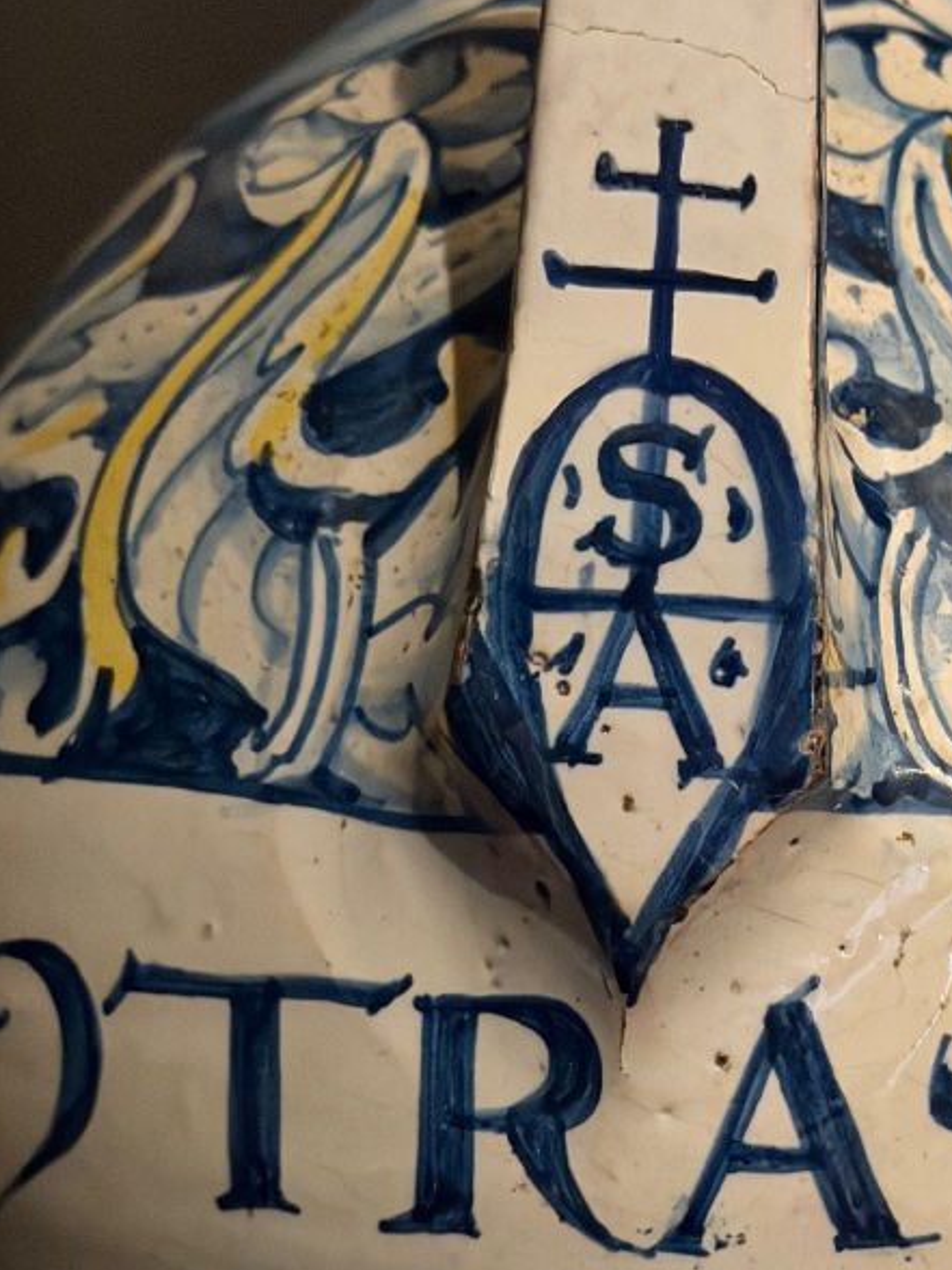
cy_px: 1045
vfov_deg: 19.8
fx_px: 3594
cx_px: 693
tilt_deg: -10.3
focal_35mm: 98
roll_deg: -2.3
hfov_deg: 15.0
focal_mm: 6.76
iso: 640
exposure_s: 1/25
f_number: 1.78
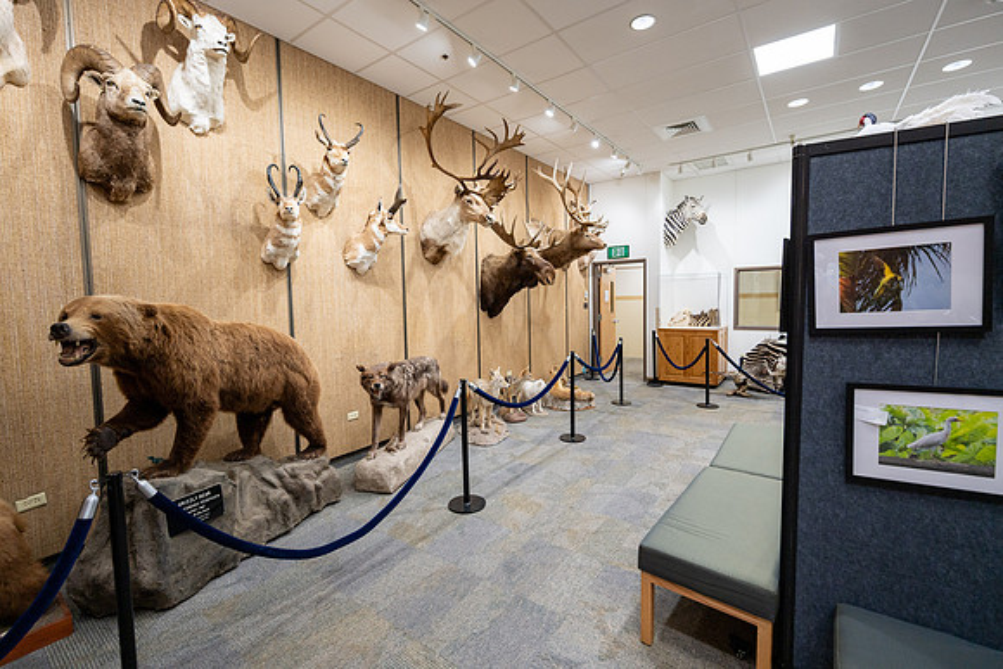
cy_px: 334
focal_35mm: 16
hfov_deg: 96.7
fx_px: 446
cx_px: 502
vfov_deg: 73.8
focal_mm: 16
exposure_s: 1/125
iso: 640
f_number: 4
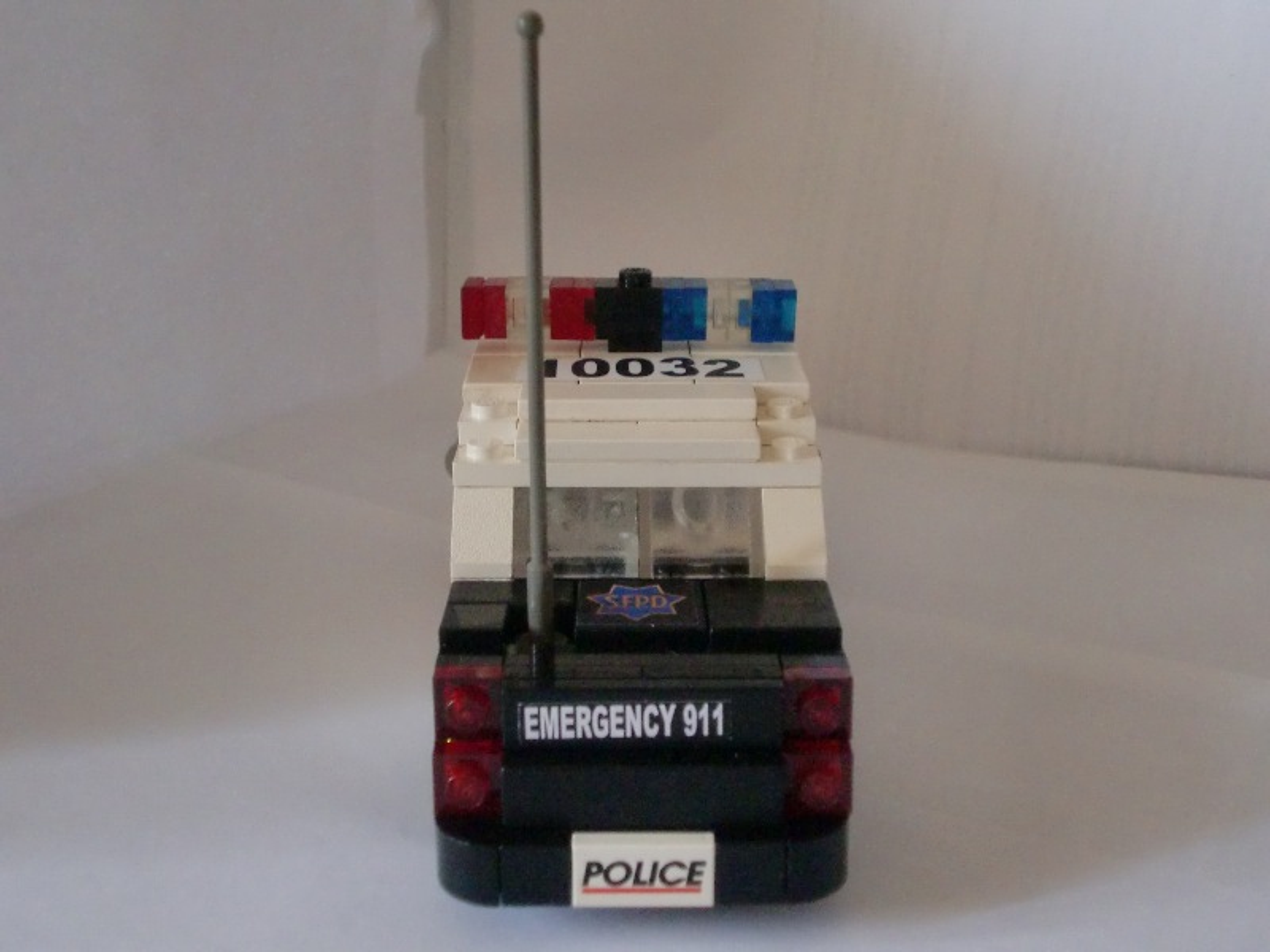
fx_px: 1761
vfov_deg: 30.3
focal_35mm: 48
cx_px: 635
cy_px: 476
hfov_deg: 39.7
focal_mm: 7.91
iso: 640
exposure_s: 1/60
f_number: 3.4
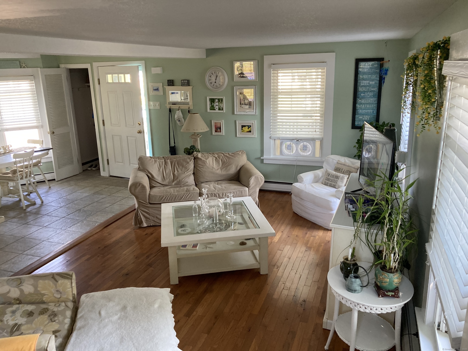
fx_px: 379
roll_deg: +1.5
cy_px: 176
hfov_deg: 63.4
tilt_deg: -14.0
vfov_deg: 49.7
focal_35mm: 28
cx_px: 234
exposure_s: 1/60
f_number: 1.8
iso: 160
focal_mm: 3.99
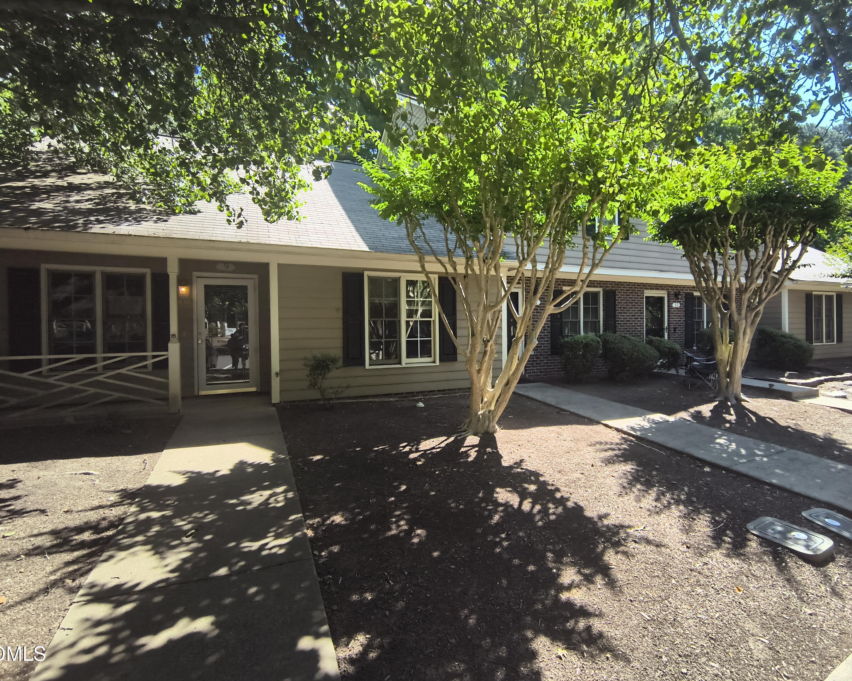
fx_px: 328
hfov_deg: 104.6
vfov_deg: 92.2
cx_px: 462
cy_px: 332
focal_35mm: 13
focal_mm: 2.13
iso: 100
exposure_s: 1/278
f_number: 2.2
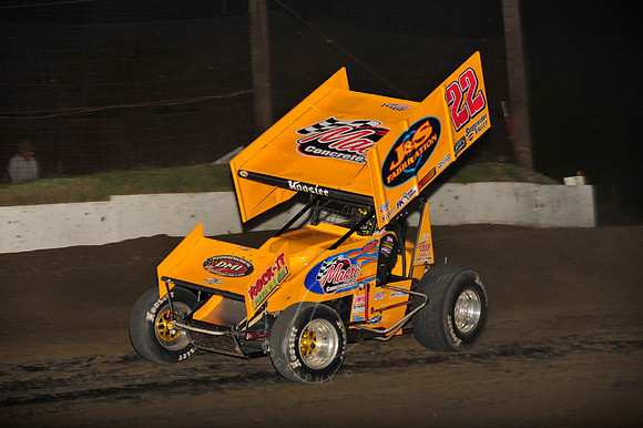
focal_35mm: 145
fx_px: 2588
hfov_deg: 14.2
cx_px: 322
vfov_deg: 9.5
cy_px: 214
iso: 1000
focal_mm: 145
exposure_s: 1/320
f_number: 6.3
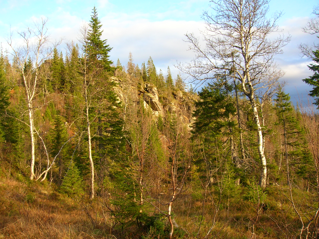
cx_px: 160
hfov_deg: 54.0
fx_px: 313
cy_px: 120
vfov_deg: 41.8
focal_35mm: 34
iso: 50
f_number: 4.9
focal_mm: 5.7
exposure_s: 1/48.5
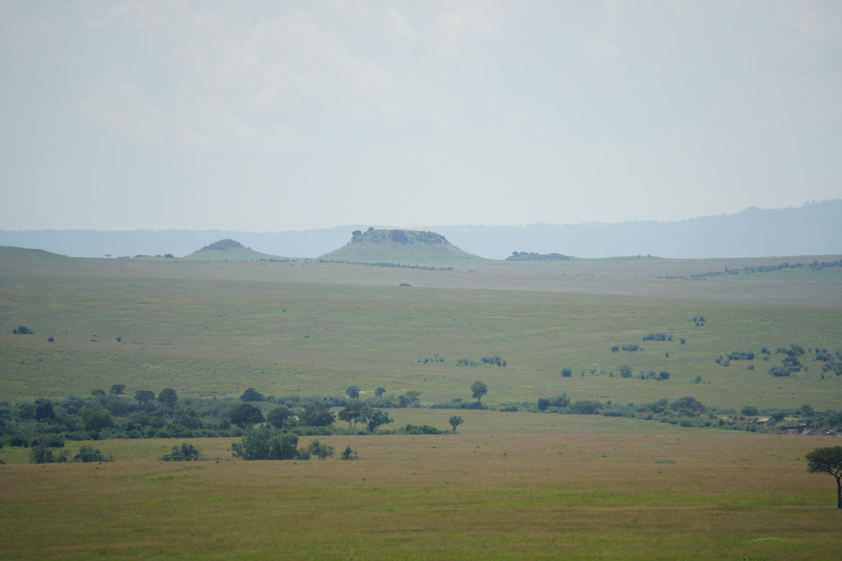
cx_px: 421
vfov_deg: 3.4
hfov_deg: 5.2
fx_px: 9356
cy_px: 280
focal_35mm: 400
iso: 100
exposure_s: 1/500
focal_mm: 400
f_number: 6.3
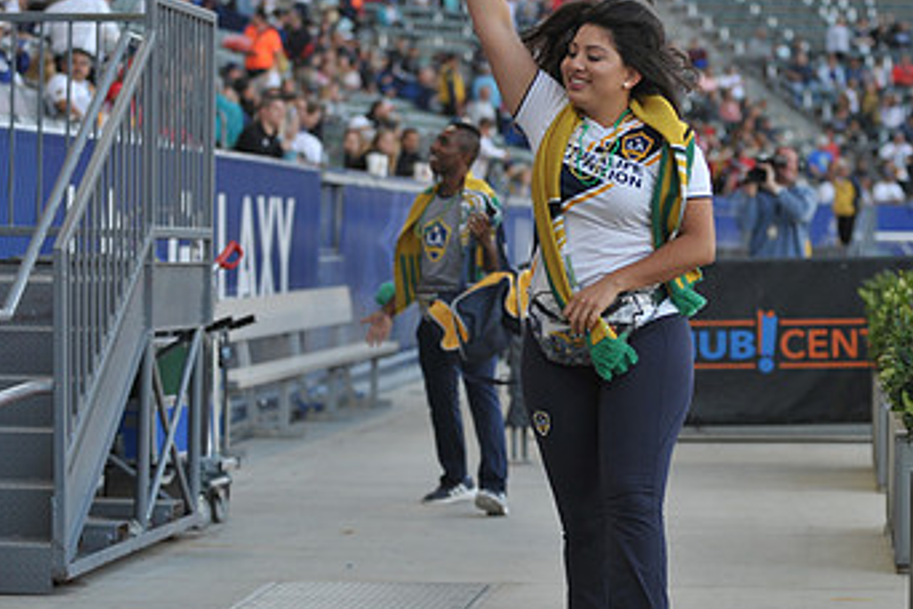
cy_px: 307
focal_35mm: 139
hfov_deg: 14.7
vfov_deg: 9.9
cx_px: 601
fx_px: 3525
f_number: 2.8
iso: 800
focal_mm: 82
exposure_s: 1/640
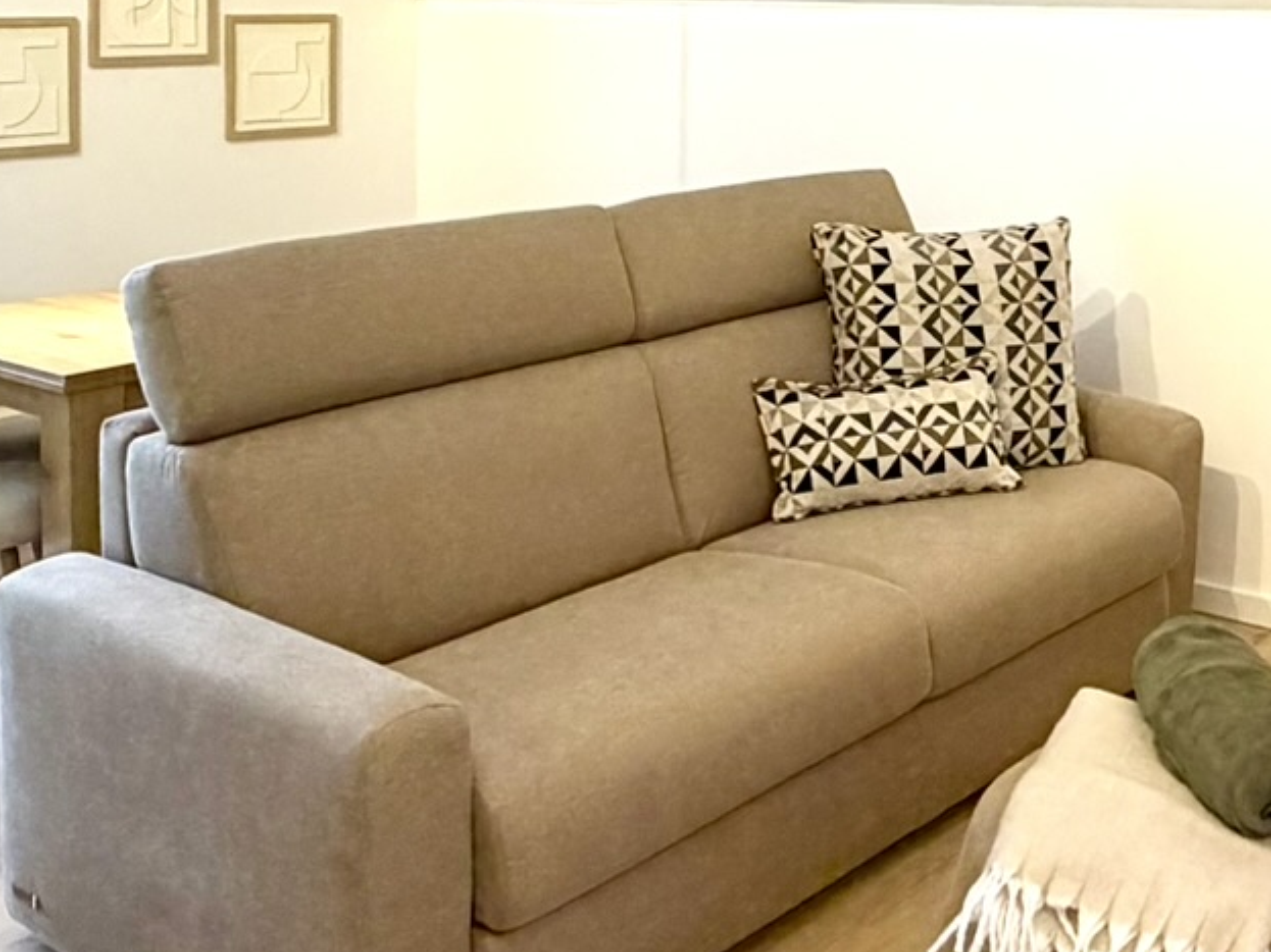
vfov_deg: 30.0
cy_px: 69
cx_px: 949
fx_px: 1689
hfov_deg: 40.1
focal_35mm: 46
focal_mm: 2.22
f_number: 2.2
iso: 160
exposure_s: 1/100
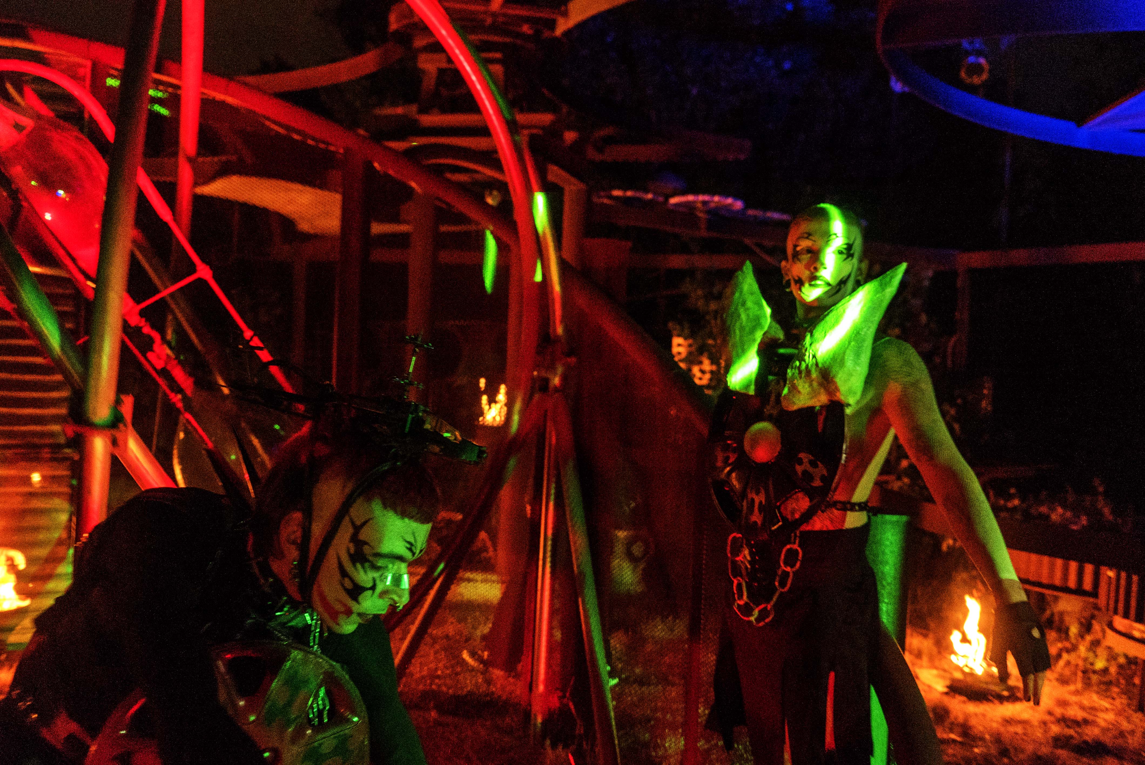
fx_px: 1177
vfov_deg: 36.0
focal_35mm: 37
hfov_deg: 51.9
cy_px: 382
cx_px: 572
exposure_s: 1/100
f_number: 4
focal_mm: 37
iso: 8000
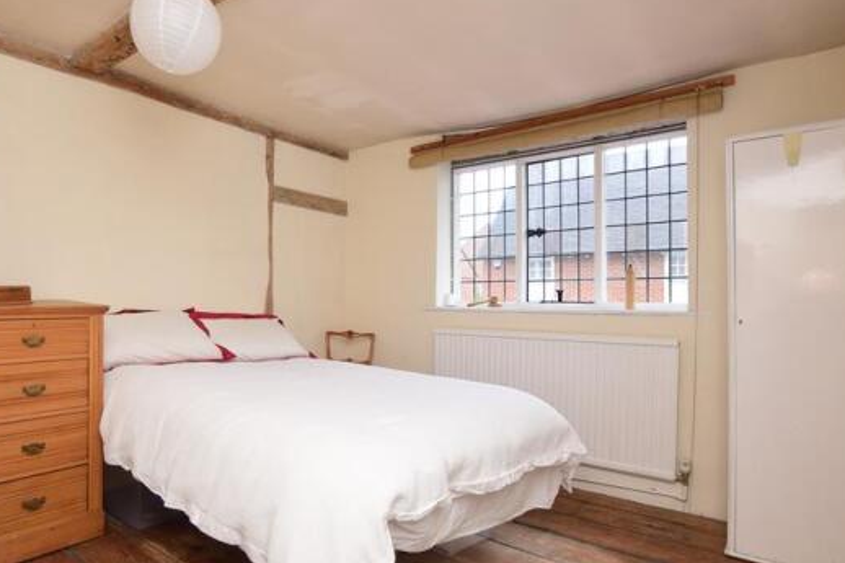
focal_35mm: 19
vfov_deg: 64.5
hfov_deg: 85.7
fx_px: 446
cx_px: 333
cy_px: 295
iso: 400
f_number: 5.6
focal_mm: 10
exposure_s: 1/15
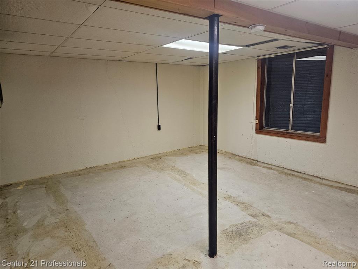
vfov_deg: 58.9
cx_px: 179
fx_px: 238
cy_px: 134
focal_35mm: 23
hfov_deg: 73.9
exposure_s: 1/120
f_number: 1.7
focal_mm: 6.3
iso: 320
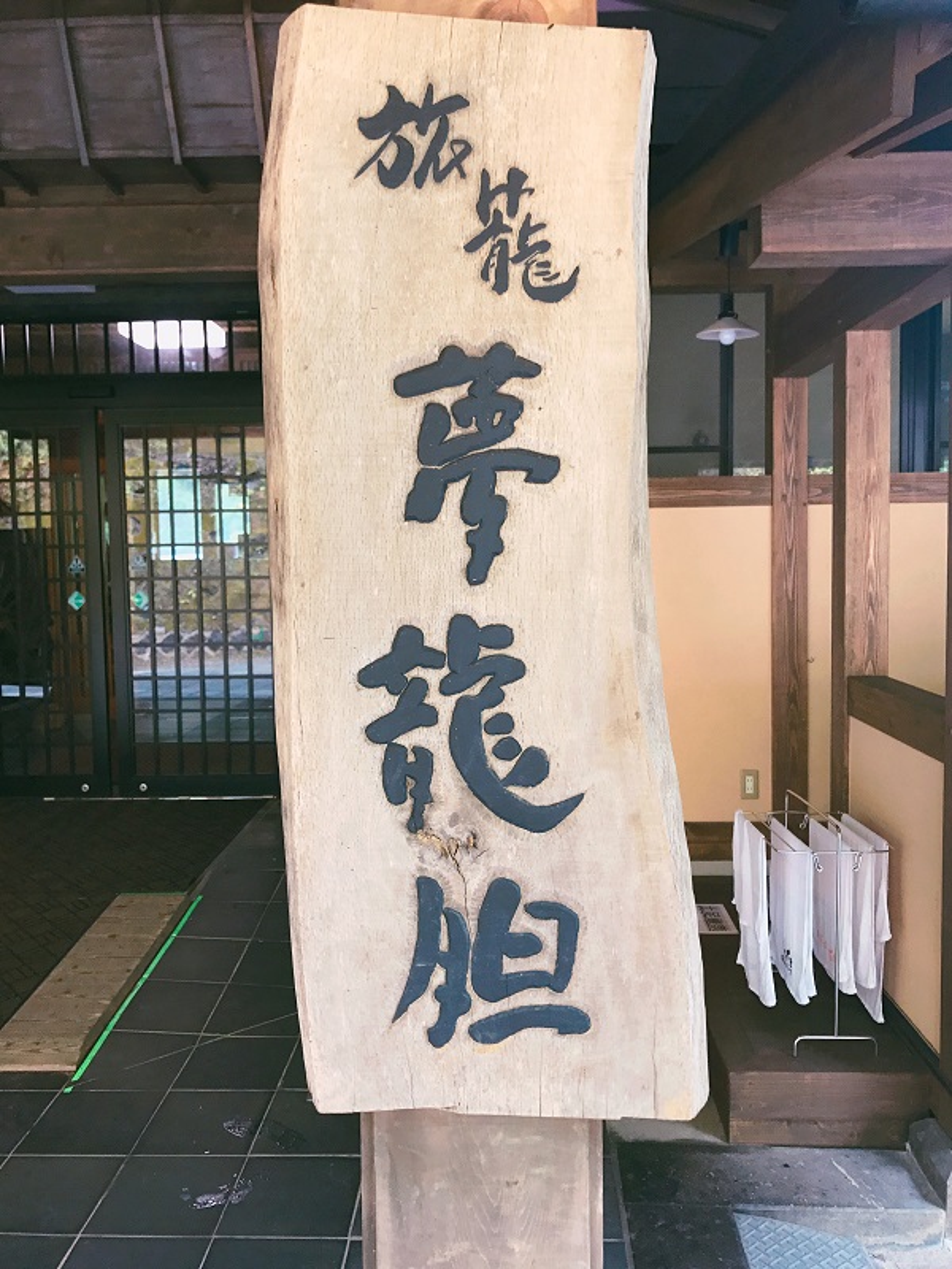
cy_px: 634
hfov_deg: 49.7
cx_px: 476
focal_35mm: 28
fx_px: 1027
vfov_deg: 63.4
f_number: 1.8
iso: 32
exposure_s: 1/60
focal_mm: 3.99
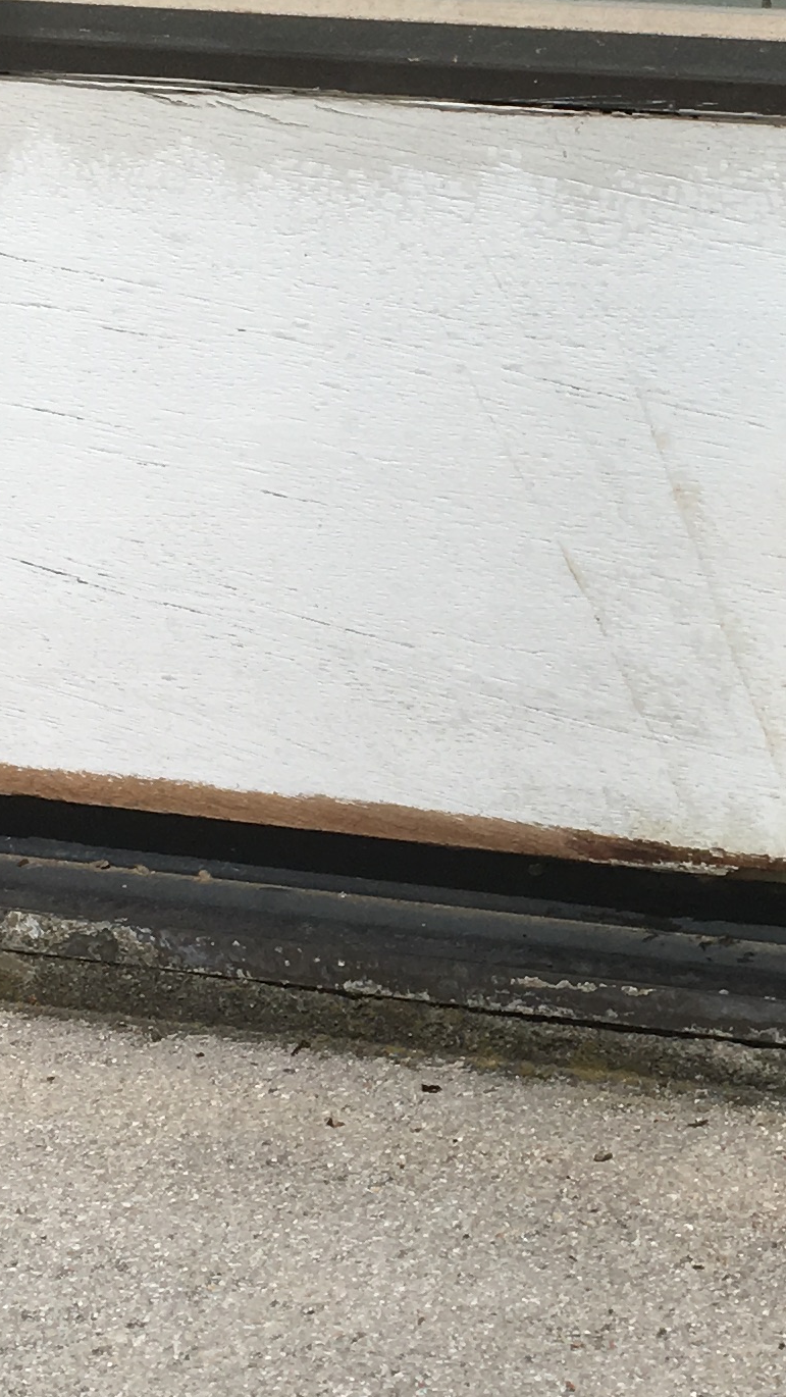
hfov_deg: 12.6
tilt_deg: -17.7
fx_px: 3445
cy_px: 675
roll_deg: -3.1
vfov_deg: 22.9
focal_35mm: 93
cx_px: 1014
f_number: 2.2
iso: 25
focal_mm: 4.15
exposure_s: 1/4808
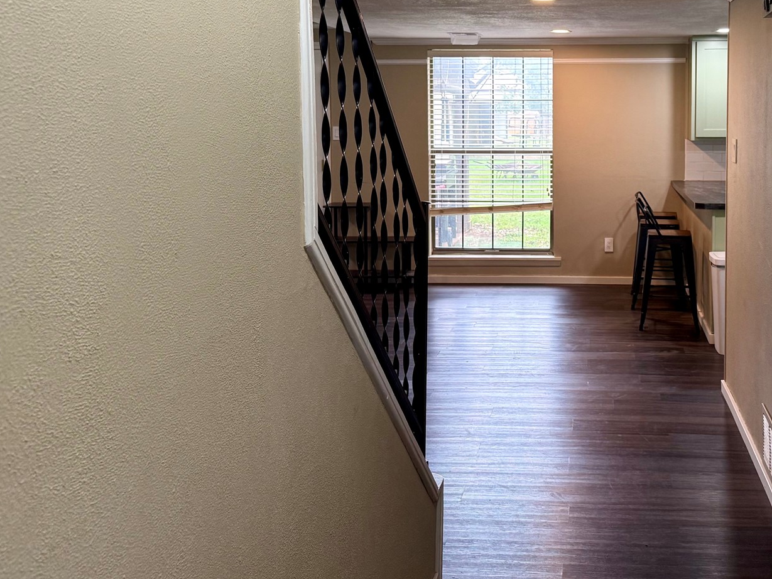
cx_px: 569
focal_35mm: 40
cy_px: 163
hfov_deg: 45.3
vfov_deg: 35.4
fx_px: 892
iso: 200
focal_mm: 6.76
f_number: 1.78
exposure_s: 1/120
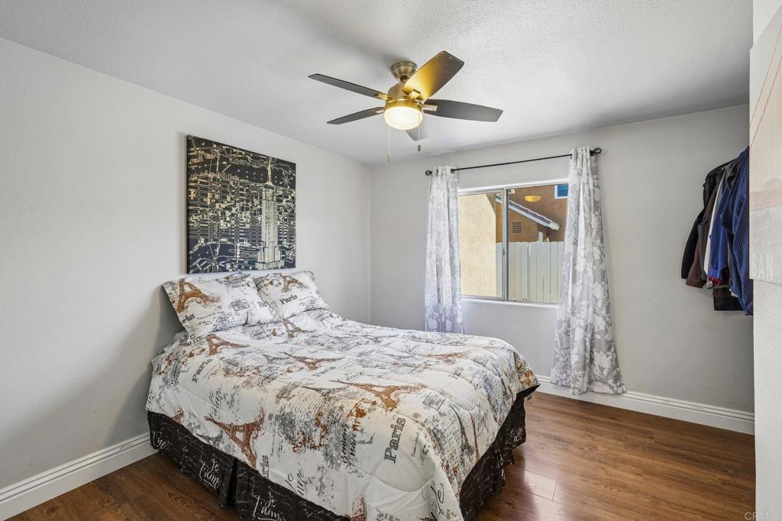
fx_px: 347
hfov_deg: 96.8
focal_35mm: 16
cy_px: 260
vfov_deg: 73.7
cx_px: 391
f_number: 8
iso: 320
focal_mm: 16
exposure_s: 1/8
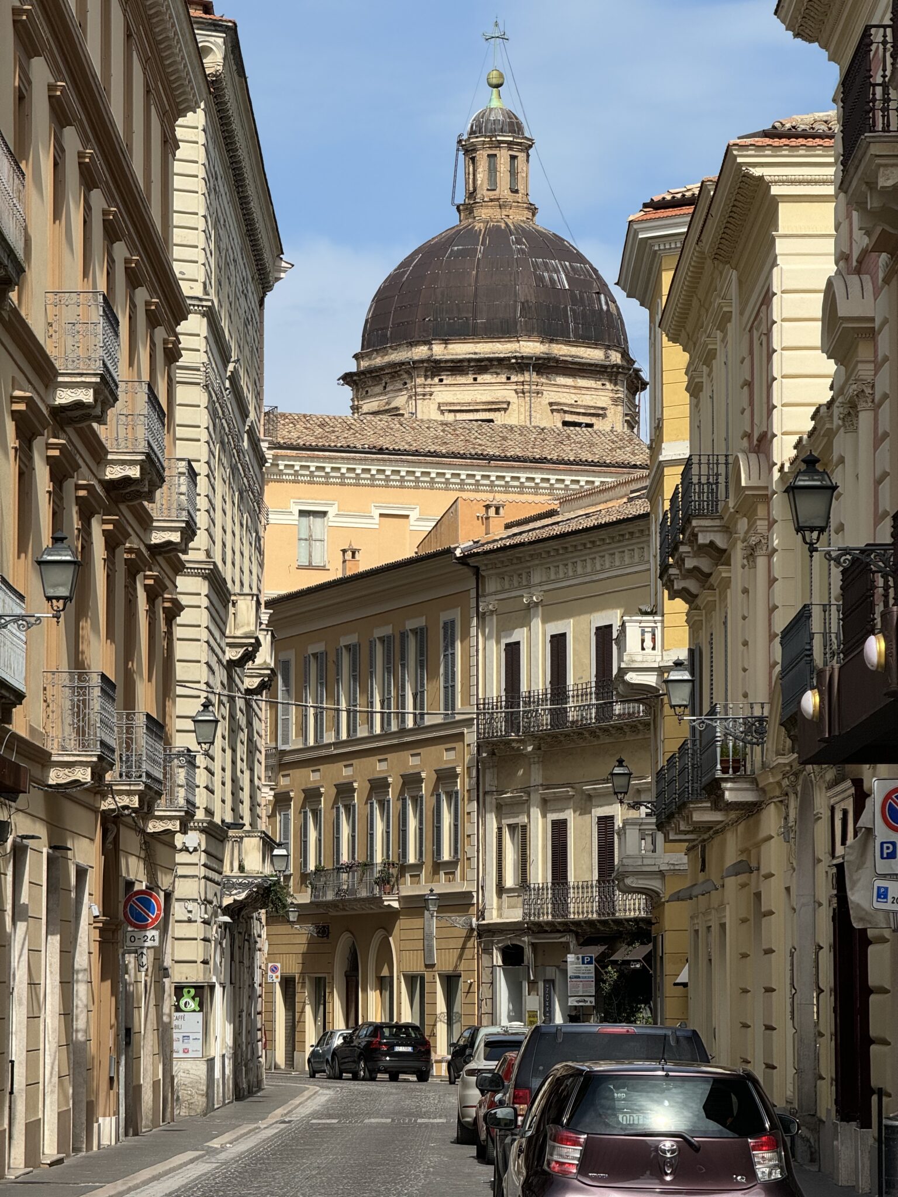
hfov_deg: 12.3
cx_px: 449
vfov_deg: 16.4
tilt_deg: +5.1
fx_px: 4151
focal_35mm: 120
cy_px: 598
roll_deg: -0.3
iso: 50
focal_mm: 15.66
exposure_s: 1/1513
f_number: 2.8
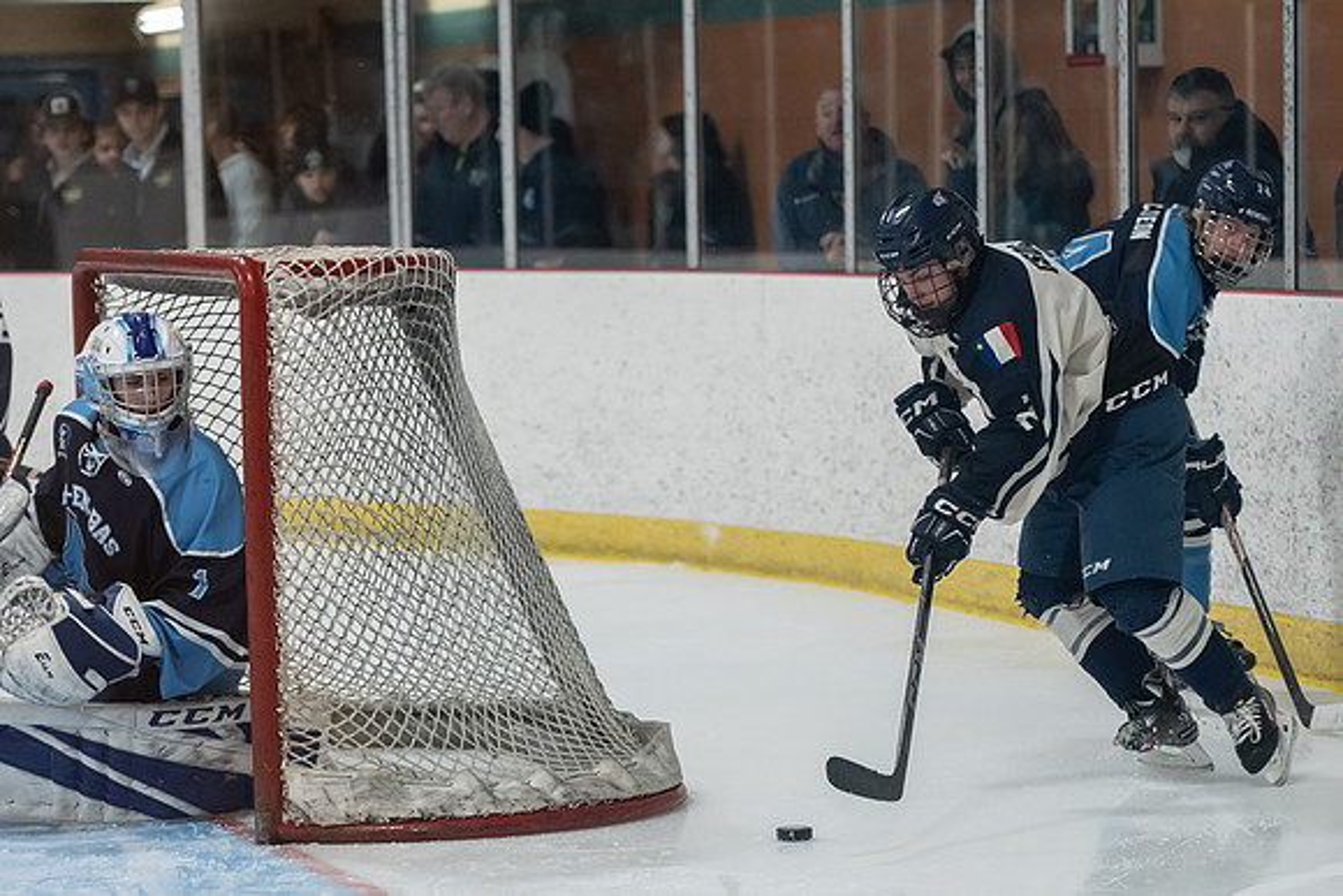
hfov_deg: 13.4
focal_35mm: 153
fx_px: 5697
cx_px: 824
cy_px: 532
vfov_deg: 9.0
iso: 2500
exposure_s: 1/1250
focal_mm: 120
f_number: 2.8
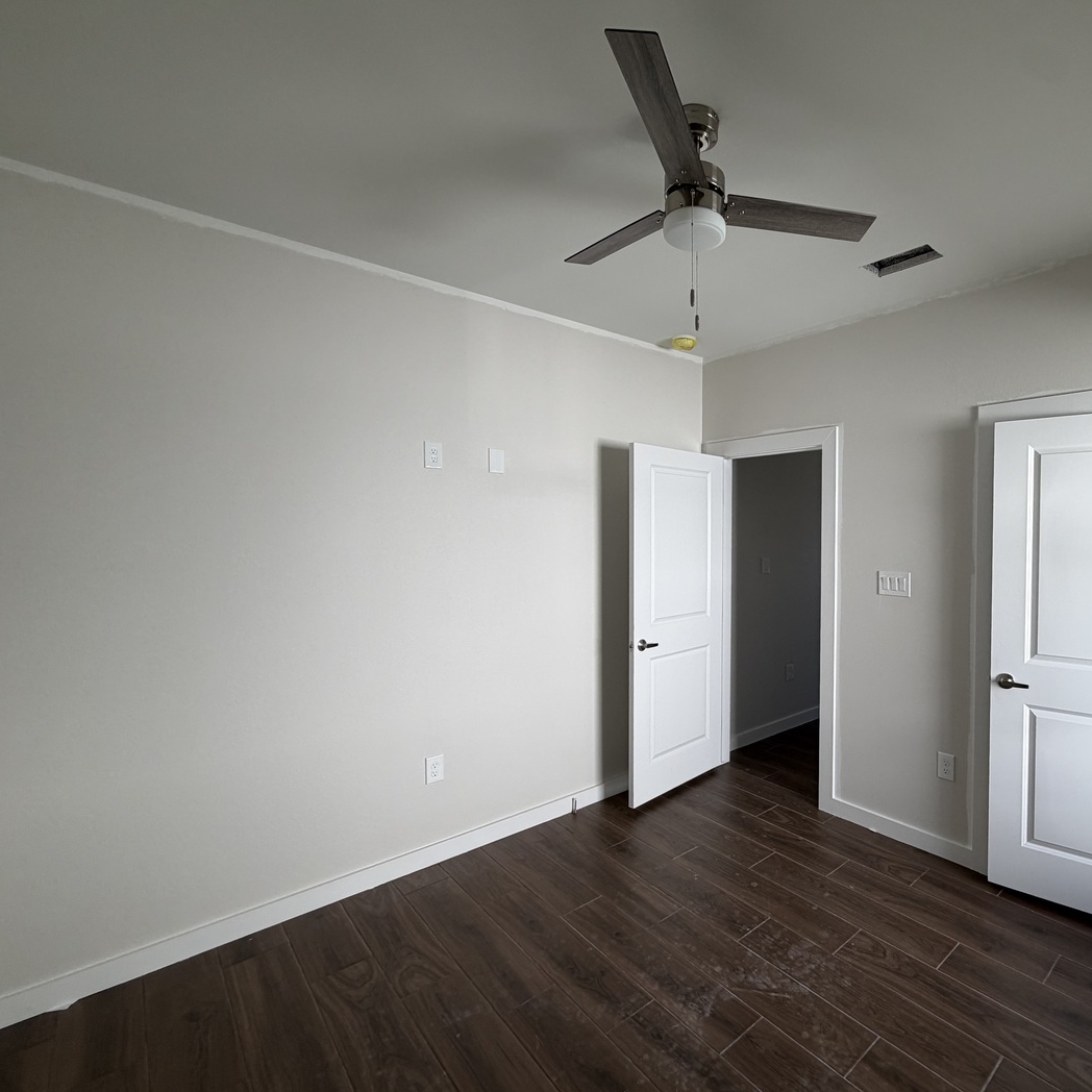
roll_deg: +0.8
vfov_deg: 84.0
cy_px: 544
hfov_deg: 81.6
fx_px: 607
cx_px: 714
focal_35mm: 17
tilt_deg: -0.8
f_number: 2.2
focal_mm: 2.22
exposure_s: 1/121
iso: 100
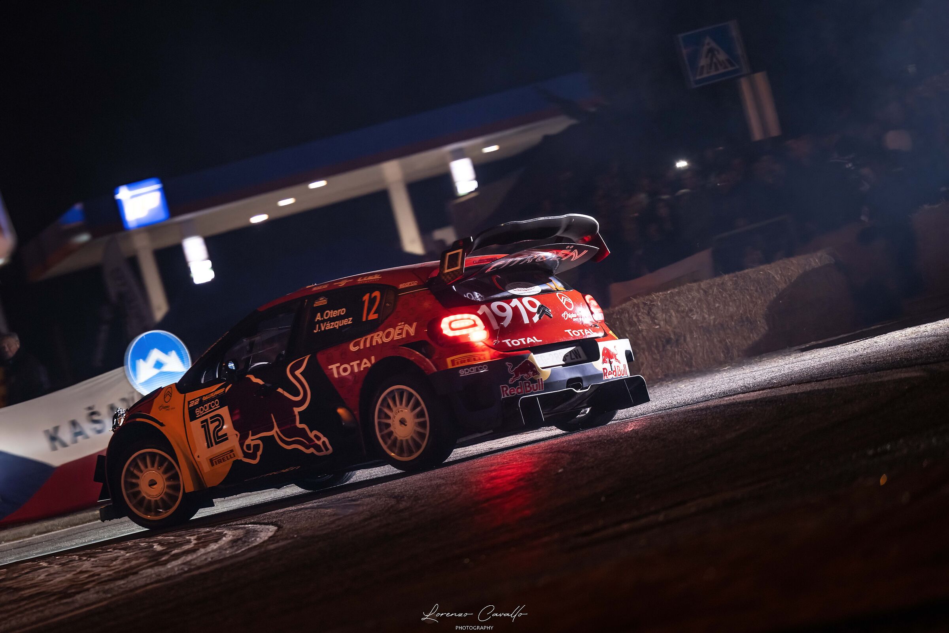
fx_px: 3427
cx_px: 474
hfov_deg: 15.8
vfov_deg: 10.5
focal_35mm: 130
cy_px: 316
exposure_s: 1/100
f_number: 2.8
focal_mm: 130
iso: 1600
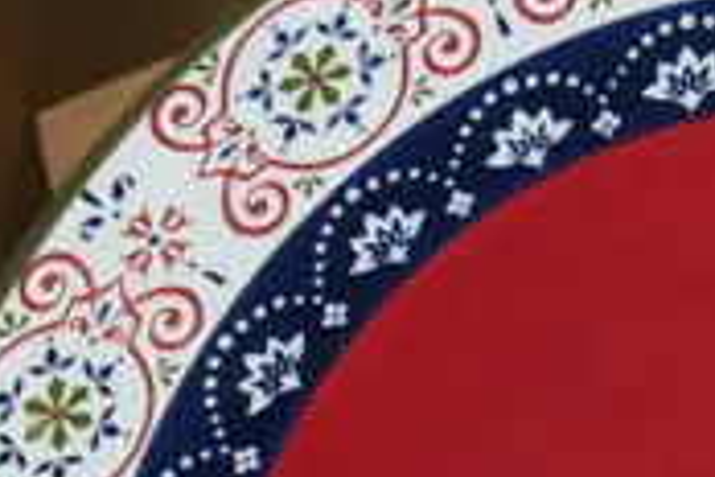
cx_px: 1270
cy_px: 387
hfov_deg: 11.2
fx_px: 3396
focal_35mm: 171
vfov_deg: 8.0
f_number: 4
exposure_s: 1/125
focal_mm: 14
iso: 200
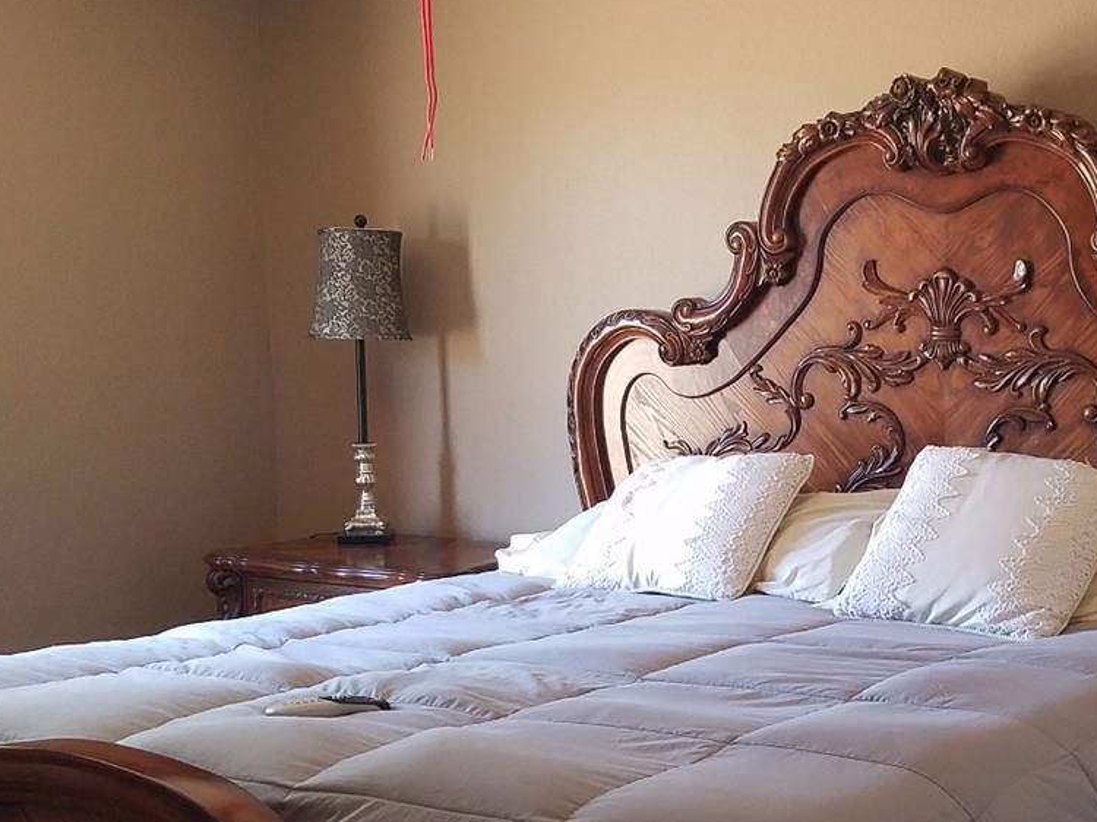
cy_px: 426
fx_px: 1647
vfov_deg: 28.0
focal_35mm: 52
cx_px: 889
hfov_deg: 35.5
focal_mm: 4.2
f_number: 1.7
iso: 160
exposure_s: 1/30
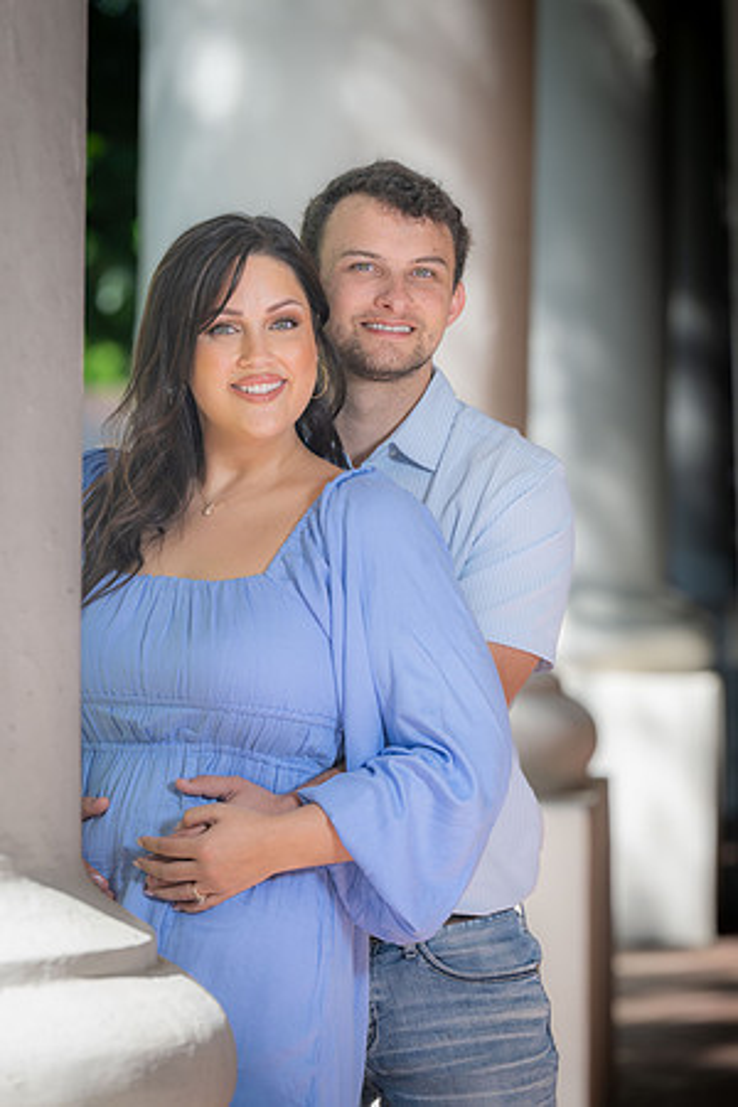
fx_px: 5535
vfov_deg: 11.4
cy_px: 554
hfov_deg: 7.6
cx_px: 369
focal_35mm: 180
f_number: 5
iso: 100
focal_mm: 180
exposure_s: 1/160
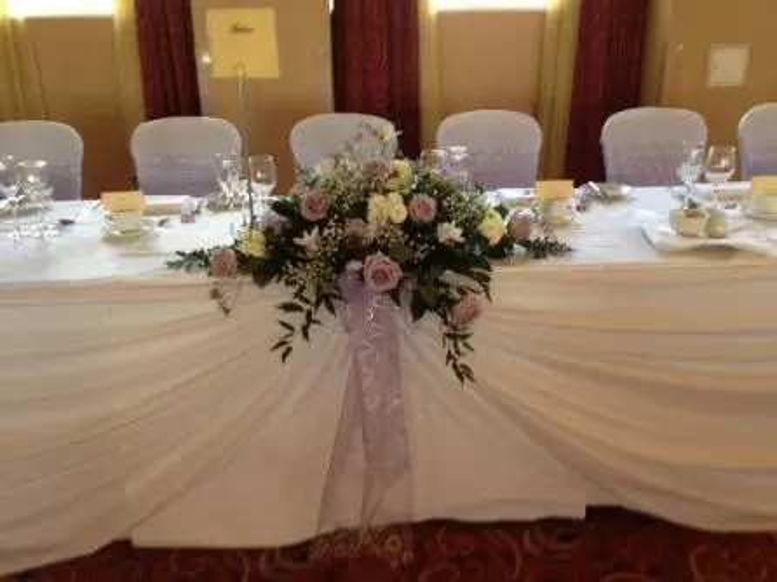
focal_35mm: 35
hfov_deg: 52.7
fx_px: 785
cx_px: 388
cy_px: 291
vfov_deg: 40.7
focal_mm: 4.28
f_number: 2.4
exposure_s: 1/24
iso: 50
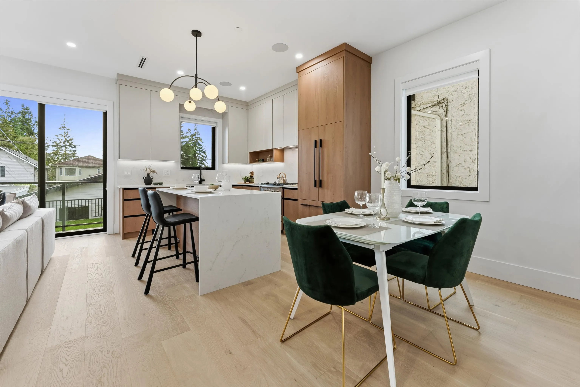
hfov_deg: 101.9
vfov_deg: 78.8
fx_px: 235
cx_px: 290
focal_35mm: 15
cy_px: 194
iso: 100
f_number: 8
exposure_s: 1/2
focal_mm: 14.6
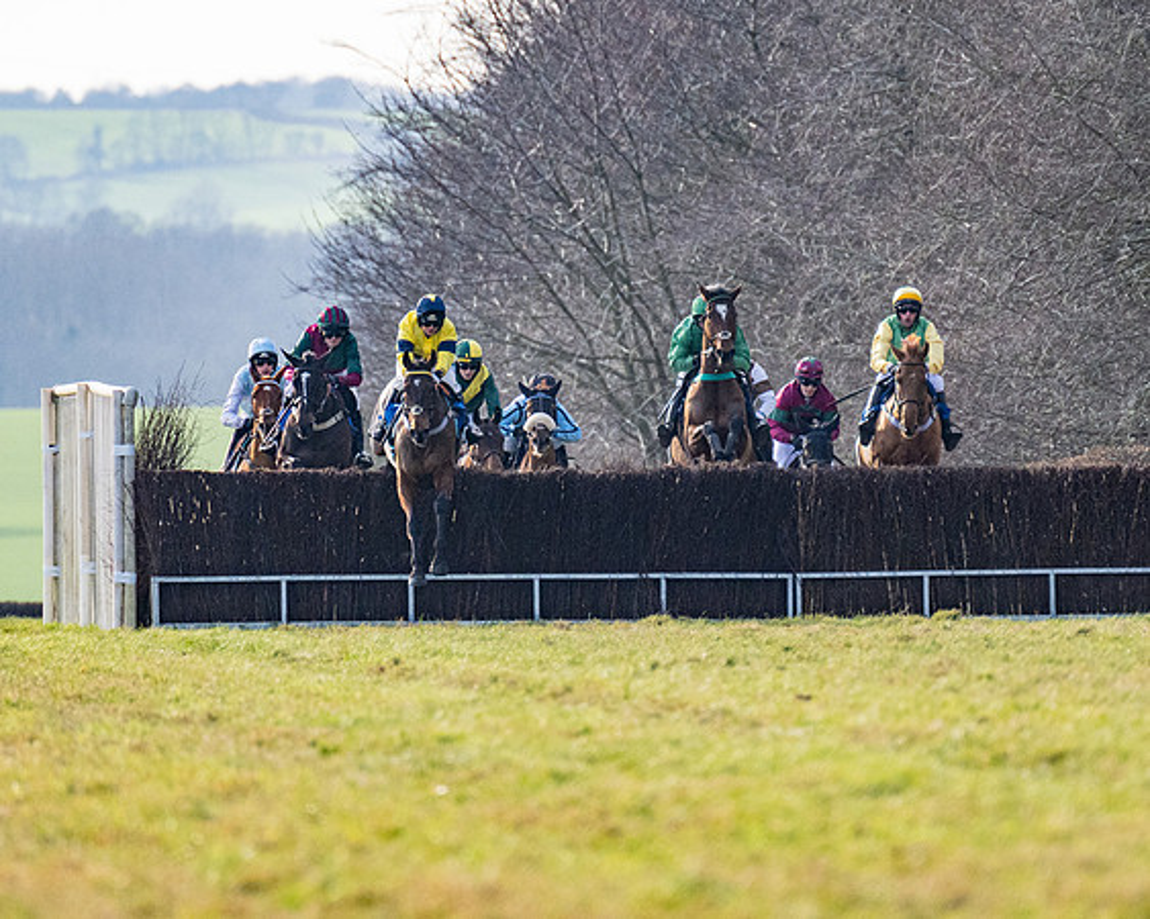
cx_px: 665
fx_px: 20032
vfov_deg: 2.6
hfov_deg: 3.3
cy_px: 414
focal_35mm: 589
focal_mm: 280
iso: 800
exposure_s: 1/5000
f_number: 4
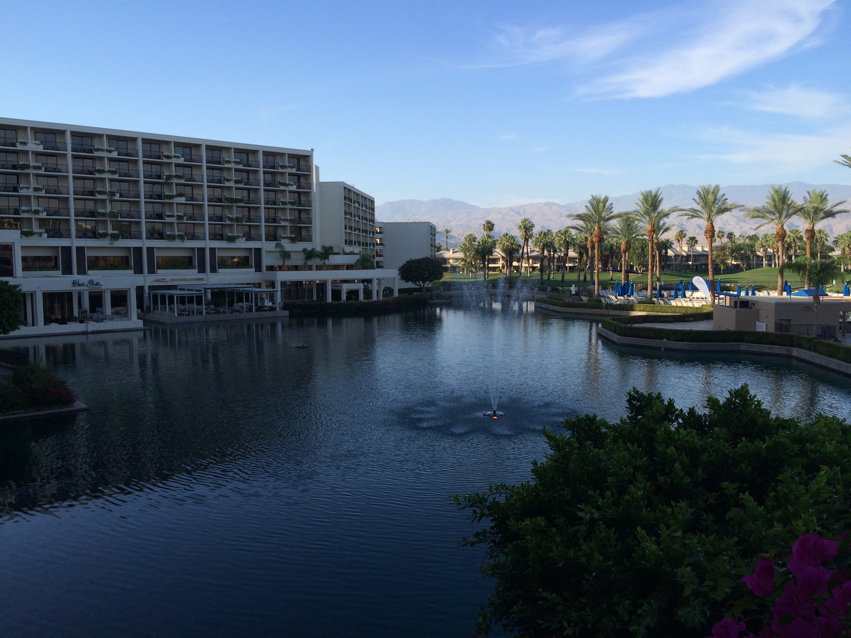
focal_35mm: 29
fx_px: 713
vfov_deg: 48.2
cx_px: 426
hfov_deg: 61.7
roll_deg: +1.0
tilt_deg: -4.6
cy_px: 319
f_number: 2.2
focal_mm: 4.15
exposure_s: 1/1080
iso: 32
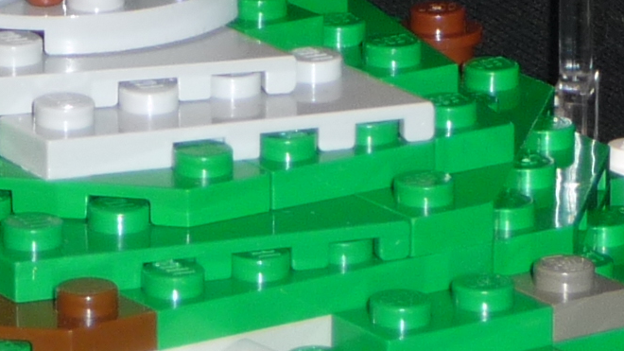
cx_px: 52
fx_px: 5476
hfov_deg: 6.5
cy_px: 48
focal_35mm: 331
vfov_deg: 3.7
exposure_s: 1/30
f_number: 4.4
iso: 100
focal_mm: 9.8
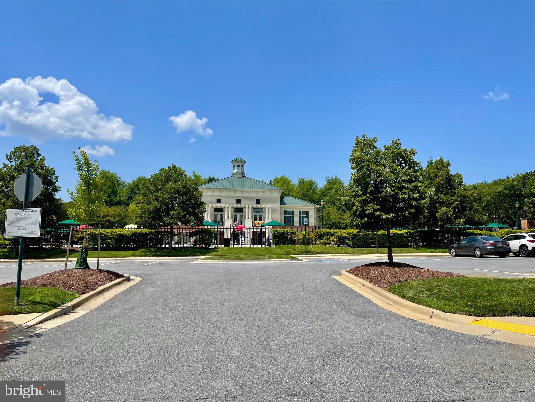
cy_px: 201
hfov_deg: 69.4
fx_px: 386
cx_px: 268
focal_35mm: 25
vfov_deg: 54.9
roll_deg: +0.2
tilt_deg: +5.7
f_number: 1.6
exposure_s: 1/4202
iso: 32
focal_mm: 5.1
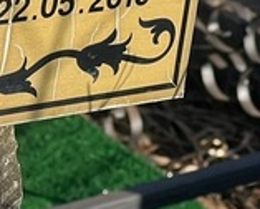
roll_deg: -8.5
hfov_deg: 5.0
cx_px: -48
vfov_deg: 4.0
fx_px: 2943
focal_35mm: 382
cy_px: -163
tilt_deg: -16.9
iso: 32
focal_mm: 9
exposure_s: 1/440
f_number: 2.8
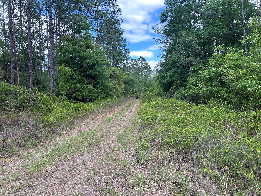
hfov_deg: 67.3
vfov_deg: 53.1
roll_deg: +2.4
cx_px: 130
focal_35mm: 26
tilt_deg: -2.6
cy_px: 98
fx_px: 196
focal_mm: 5.7
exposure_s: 1/621
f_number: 1.5
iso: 50
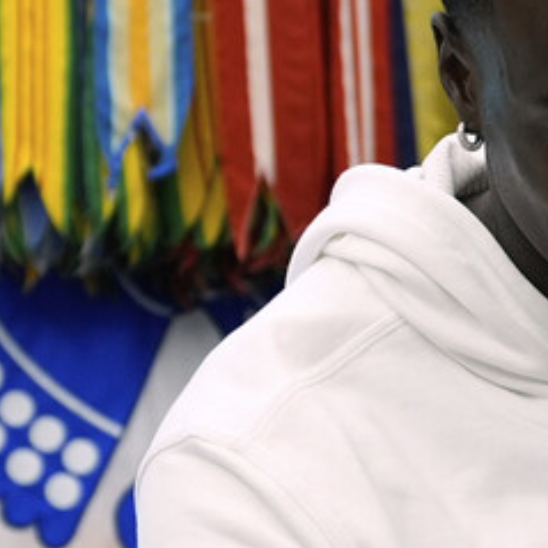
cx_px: 803
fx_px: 7146
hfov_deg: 4.4
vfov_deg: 4.4
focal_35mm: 399
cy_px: 551
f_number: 2.8
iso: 1600
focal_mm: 70
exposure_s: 1/400
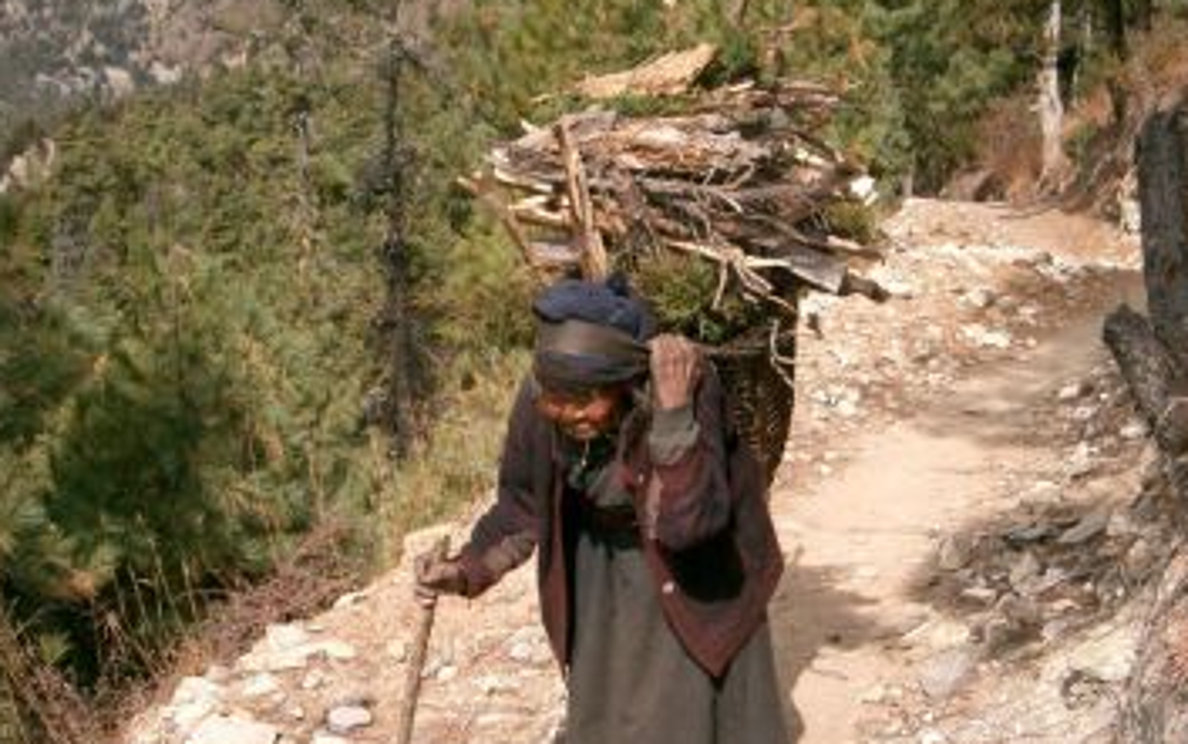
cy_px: 461
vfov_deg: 25.8
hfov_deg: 40.1
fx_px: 1620
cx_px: 705
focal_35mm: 50
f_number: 4.8
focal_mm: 8
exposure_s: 1/400
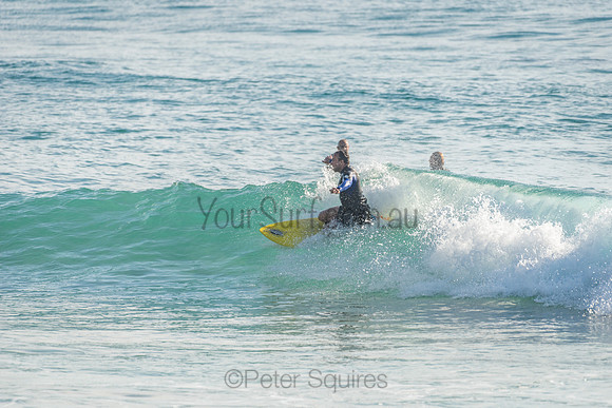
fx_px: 8502
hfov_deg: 4.1
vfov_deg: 2.8
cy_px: 204
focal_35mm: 500
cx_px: 306
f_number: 5.6
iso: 180
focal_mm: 500
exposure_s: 1/2000
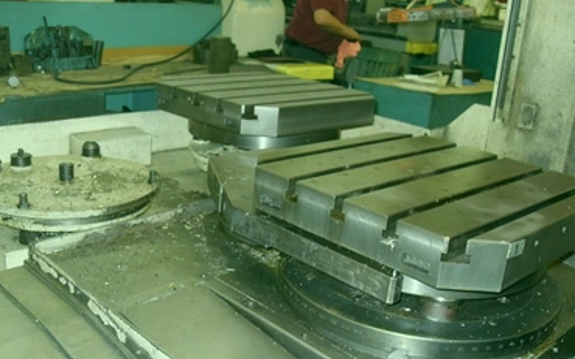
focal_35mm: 39
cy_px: 210
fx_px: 611
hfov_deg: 50.4
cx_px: 288
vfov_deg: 32.7
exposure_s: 1/45
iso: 120
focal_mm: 6.3
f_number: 2.8
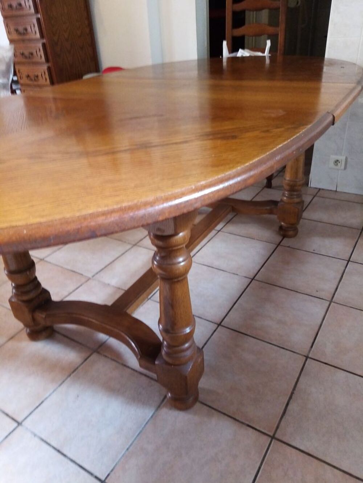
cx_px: 182
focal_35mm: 26
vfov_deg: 67.3
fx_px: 363
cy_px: 242
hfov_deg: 53.1
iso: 375
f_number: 1.8
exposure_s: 1/25
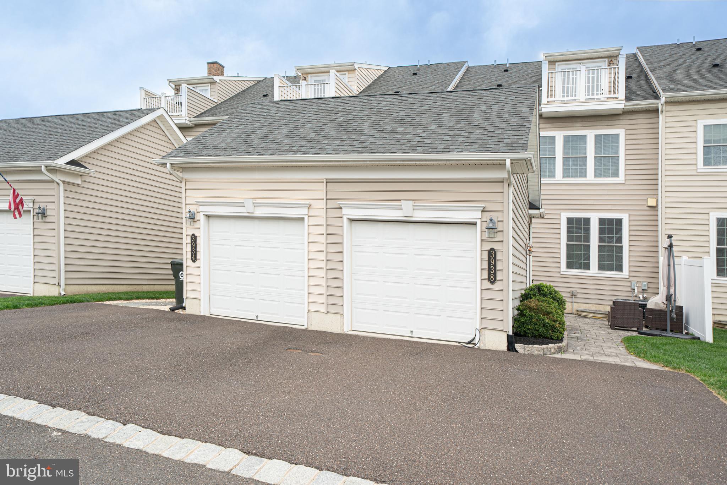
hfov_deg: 73.7
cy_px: 242
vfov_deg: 53.1
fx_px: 485
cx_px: 364
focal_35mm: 24
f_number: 7.1
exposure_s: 1/160
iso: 100
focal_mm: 24
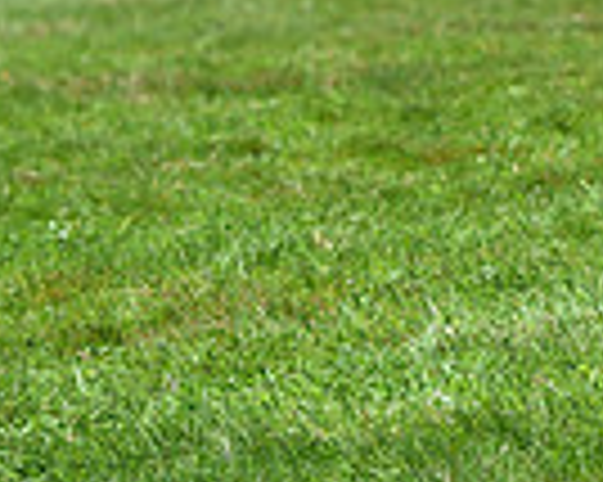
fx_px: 11235
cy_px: -378
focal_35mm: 630
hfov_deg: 3.1
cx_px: 990
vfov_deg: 2.4
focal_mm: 155
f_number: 5
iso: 160
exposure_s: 1/1000
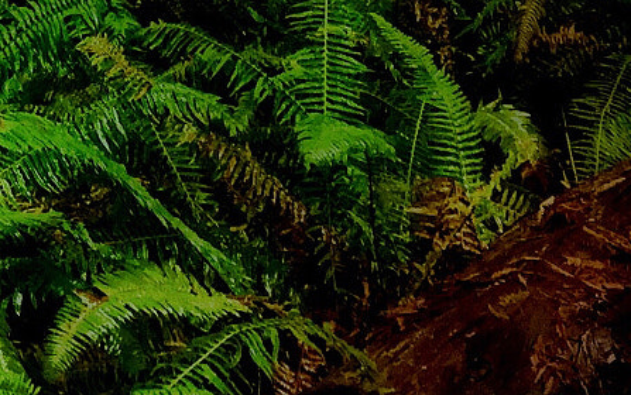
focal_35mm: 110
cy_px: -415
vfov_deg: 10.8
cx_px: -239
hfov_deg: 17.5
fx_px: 1893
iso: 40
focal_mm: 4.15
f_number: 2.2
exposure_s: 1/20
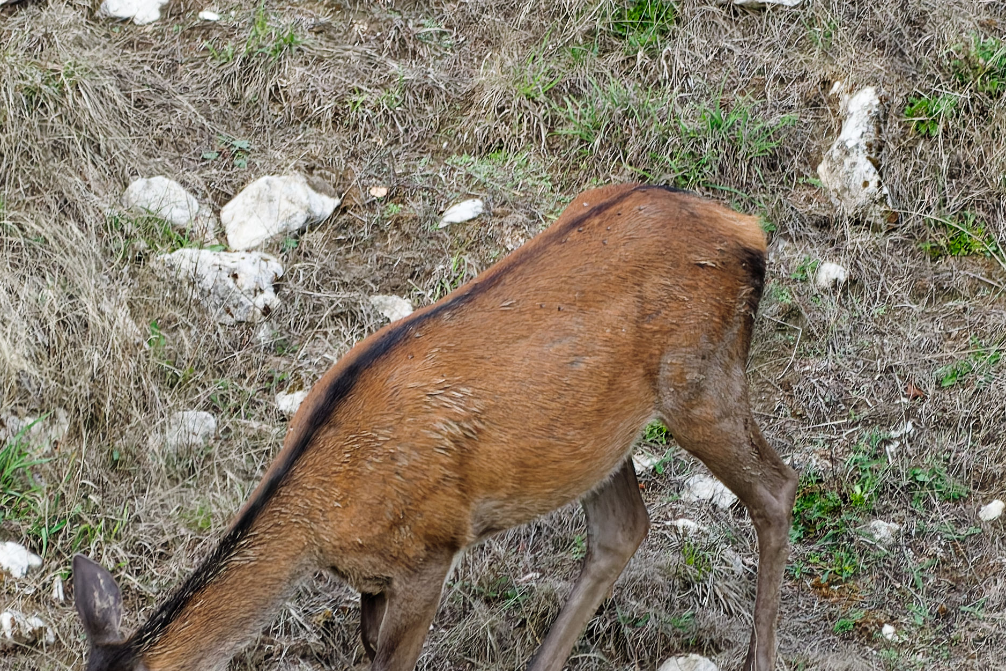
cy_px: 496
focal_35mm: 2397
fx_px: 66983
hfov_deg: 0.9
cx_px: 352
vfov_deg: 0.6
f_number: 6.3
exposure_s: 1/500
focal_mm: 500
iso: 1800
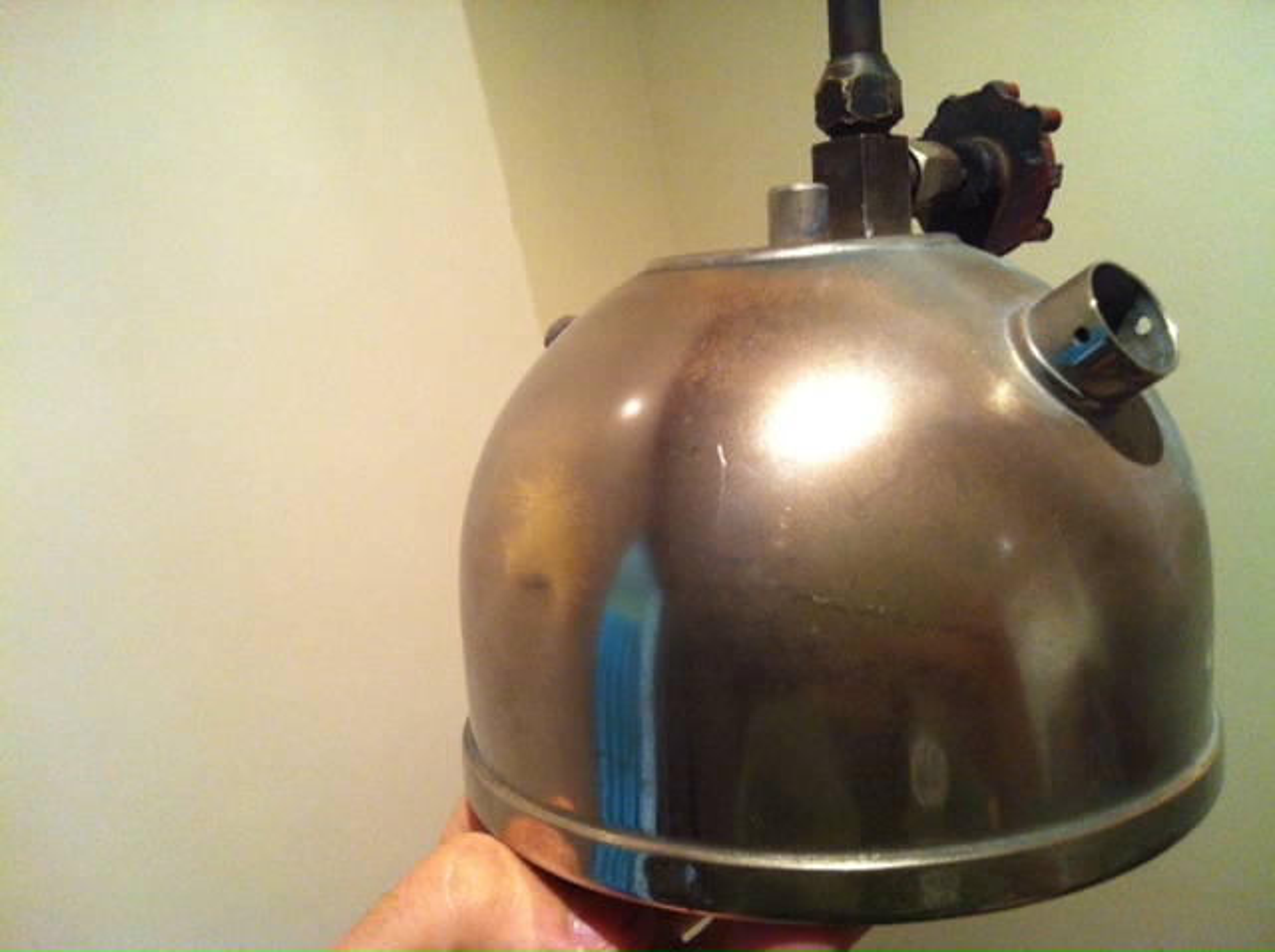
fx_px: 1287
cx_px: 638
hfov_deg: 52.7
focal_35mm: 35
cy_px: 476
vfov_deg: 40.6
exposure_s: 1/15
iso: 200
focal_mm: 3.85
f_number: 2.8
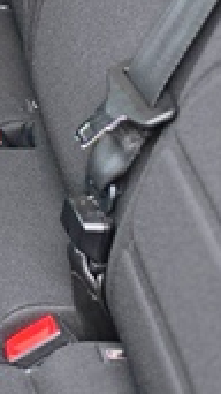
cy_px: 16
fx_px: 1565
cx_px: -410
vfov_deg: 14.2
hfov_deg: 7.3
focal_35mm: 150
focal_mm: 6.3
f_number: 1.7
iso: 125
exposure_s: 1/120
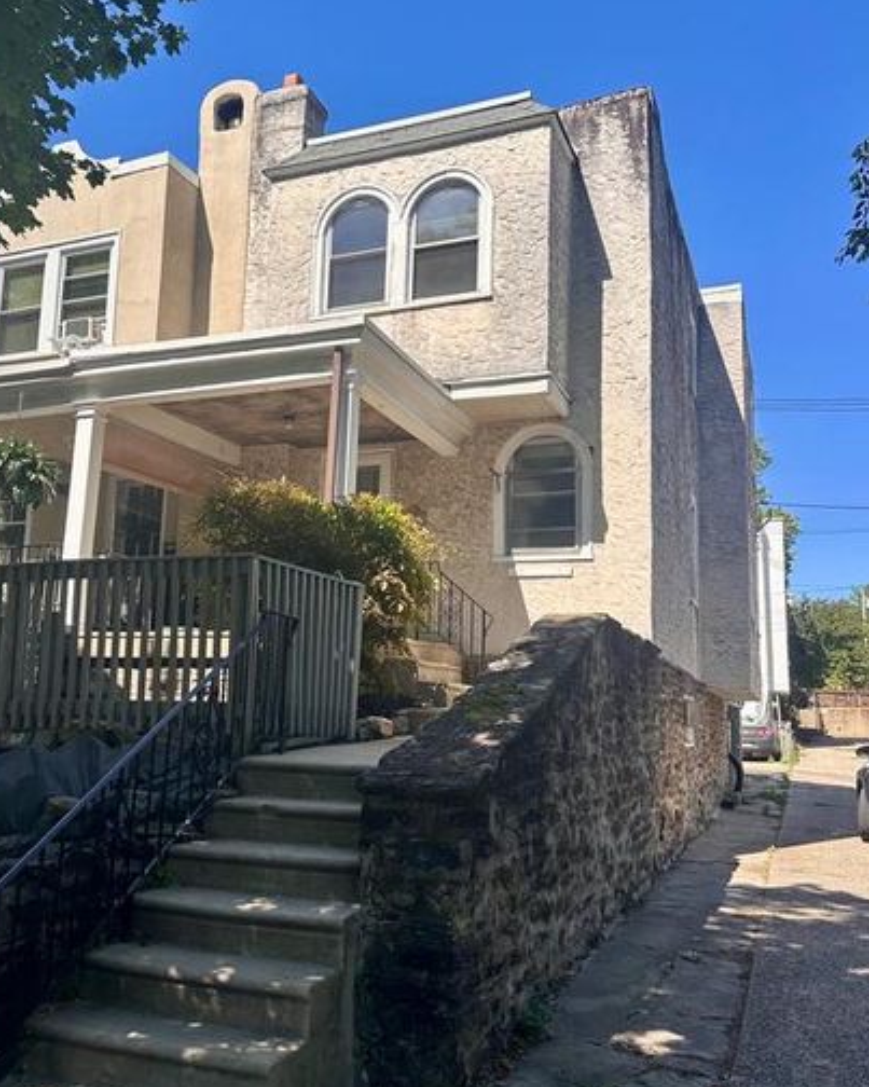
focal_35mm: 31
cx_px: 373
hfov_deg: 47.0
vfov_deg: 57.2
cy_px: 542
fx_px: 997
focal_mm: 6.86
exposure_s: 1/2469
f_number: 1.78
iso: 80
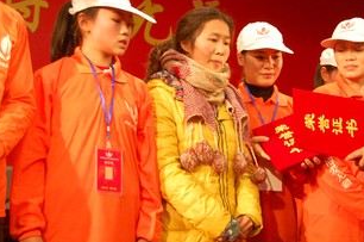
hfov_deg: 23.5
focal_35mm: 86
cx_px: 264
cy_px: 86
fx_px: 866
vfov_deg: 15.8
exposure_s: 1/100
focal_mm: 35
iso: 1600
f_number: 5
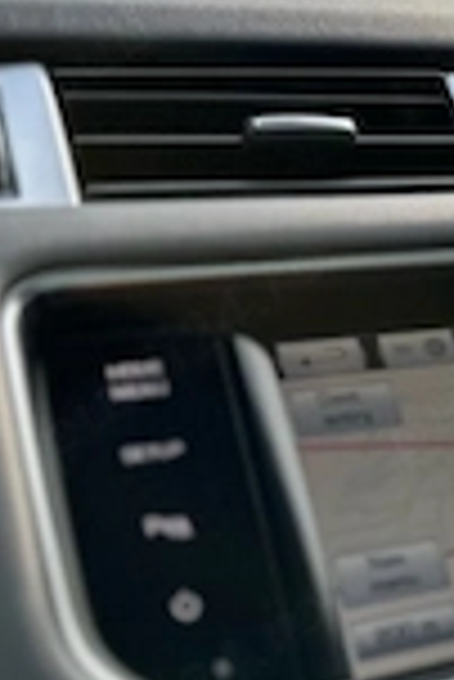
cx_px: 620
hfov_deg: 18.9
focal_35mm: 66
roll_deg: +1.6
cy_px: 405
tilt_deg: -14.3
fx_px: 1246
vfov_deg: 30.4
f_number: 1.78
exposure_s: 1/646
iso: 80
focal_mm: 6.86
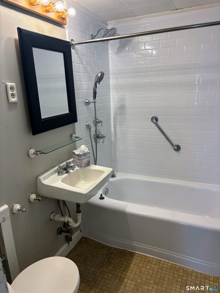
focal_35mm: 26
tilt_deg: -13.4
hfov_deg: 53.1
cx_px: 110
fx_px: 220
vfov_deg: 67.3
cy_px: 146
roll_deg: +0.4
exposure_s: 1/60
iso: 125
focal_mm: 5.96
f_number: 1.6
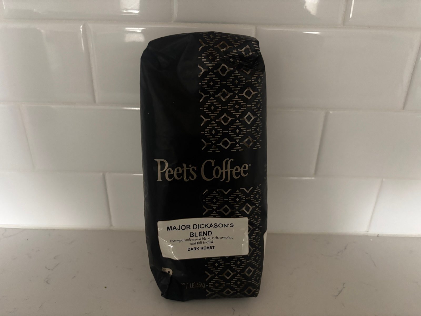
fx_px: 316
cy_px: 158
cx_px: 210
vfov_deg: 53.1
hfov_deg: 67.3
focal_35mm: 26
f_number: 1.6
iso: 640
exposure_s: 1/33
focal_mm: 5.96
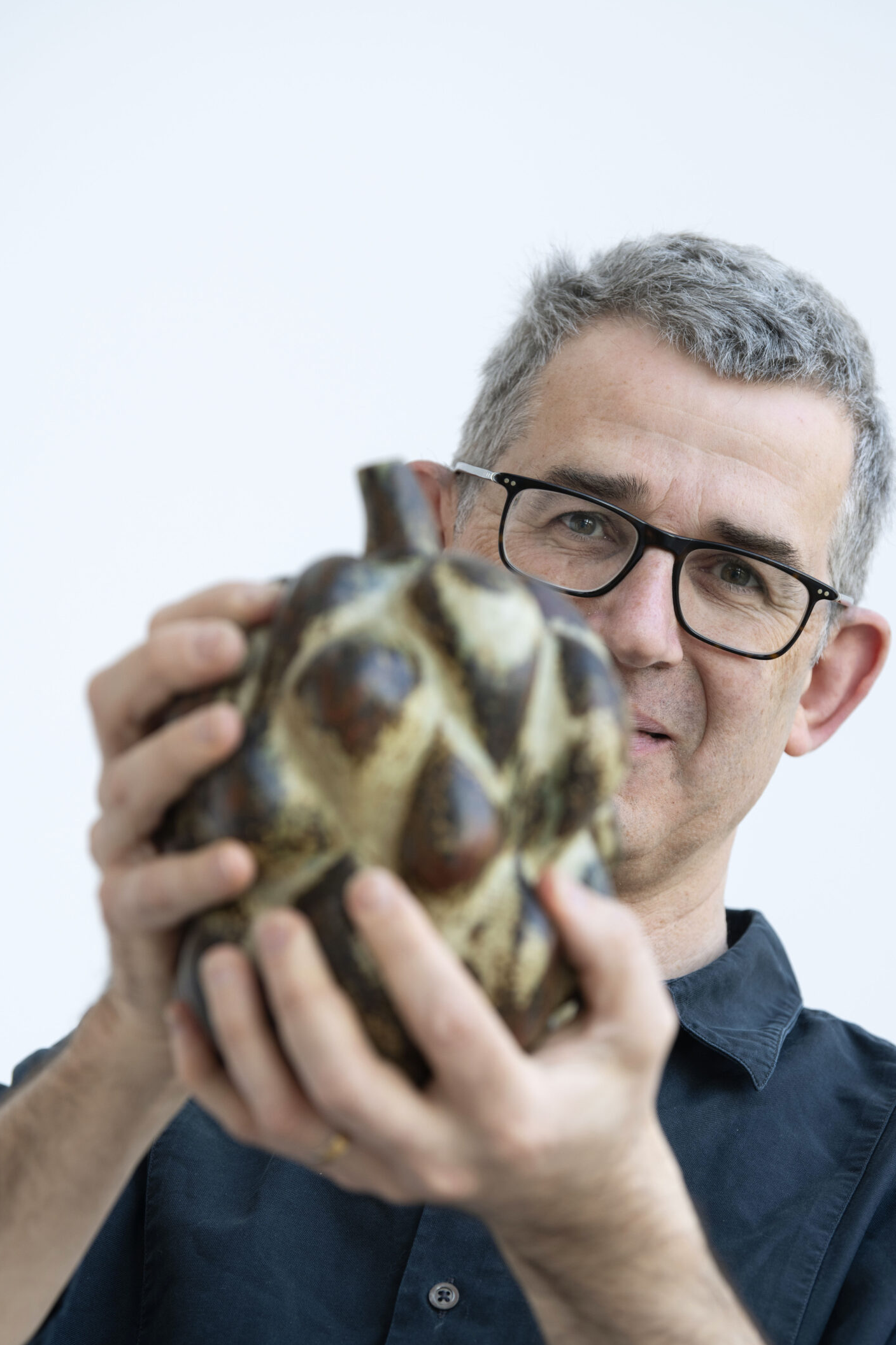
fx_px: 7019
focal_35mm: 188
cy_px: 761
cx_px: 512
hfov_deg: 7.3
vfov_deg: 10.9
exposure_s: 1/100
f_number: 4
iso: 200
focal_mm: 155
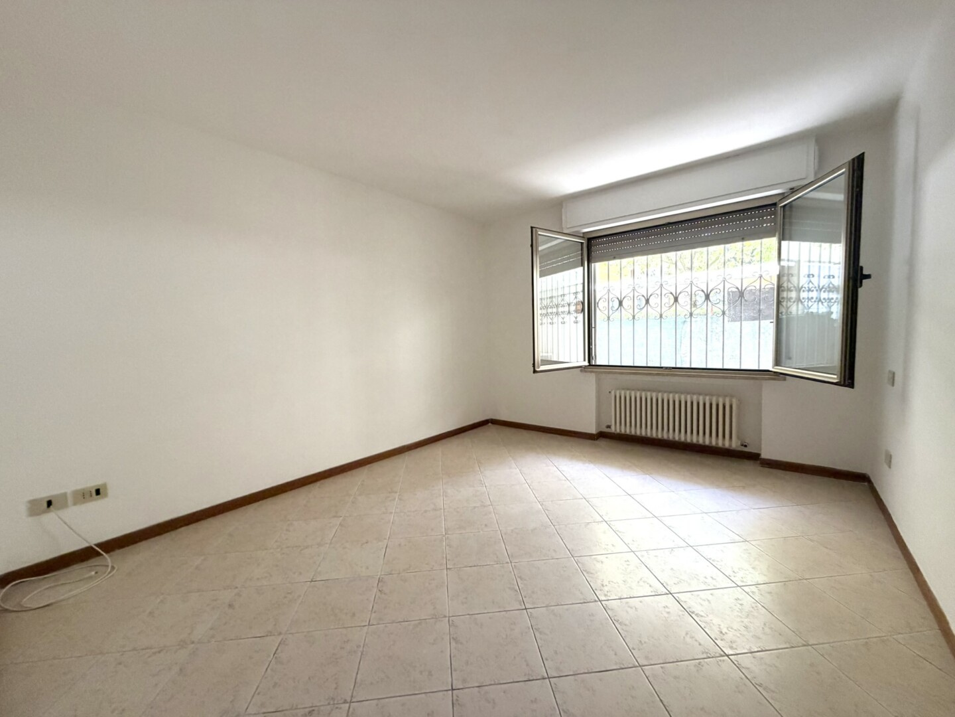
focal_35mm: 14
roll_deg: +1.5
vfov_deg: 85.7
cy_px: 358
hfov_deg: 102.1
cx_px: 478
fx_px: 386
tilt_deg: -4.0
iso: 320
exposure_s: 1/121
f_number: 2.2
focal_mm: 2.22
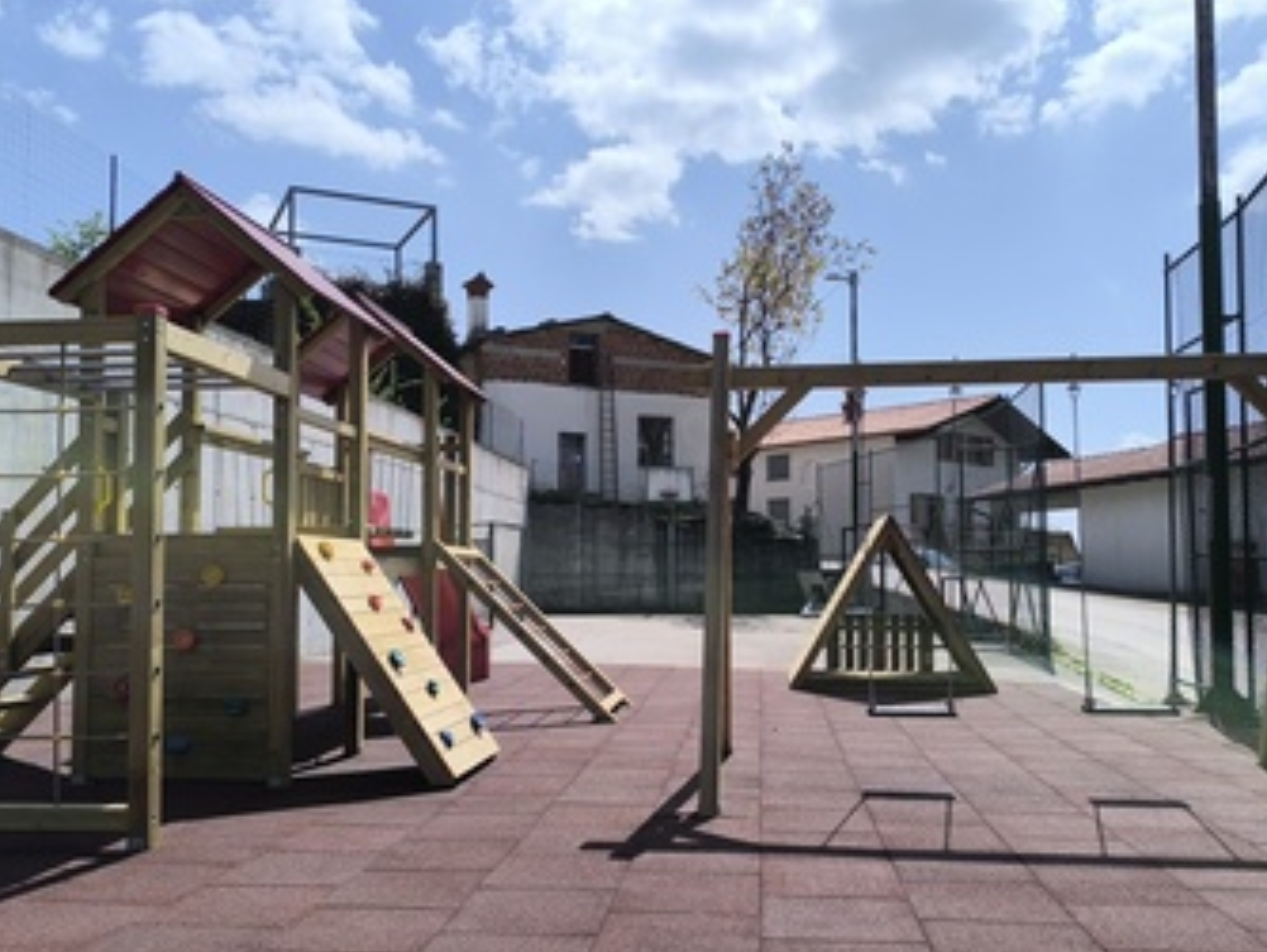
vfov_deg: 45.5
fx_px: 1135
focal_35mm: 31
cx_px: 652
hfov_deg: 58.3
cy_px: 516
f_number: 1.65
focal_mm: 6.14
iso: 50
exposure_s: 1/2283
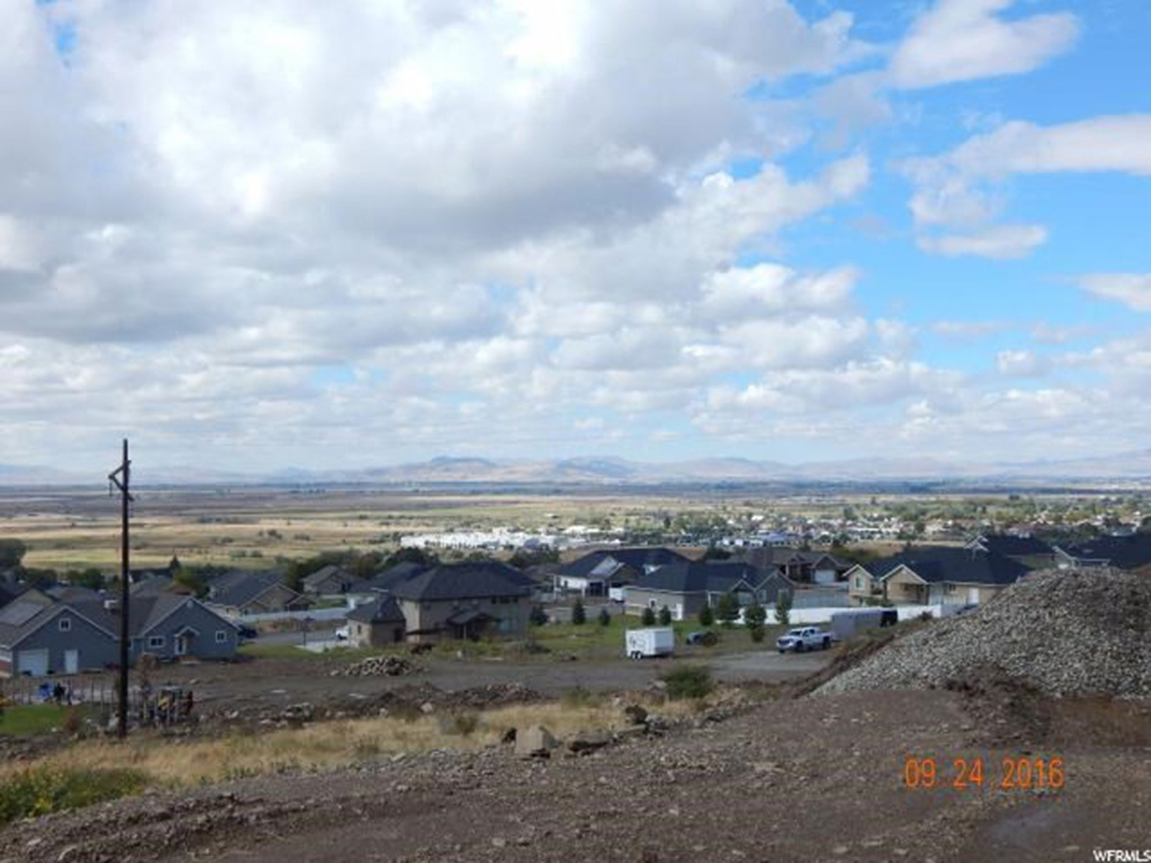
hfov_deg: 43.9
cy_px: 432
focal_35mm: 43
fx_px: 1430
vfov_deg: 33.6
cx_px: 576
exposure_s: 1/1500
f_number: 3.6
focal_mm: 7.7
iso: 125
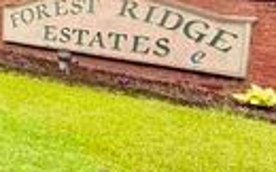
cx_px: -155
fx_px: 428
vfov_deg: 22.2
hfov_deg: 25.3
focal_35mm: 57
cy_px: 22
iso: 100
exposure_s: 1/121
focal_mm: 2.22
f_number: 2.2
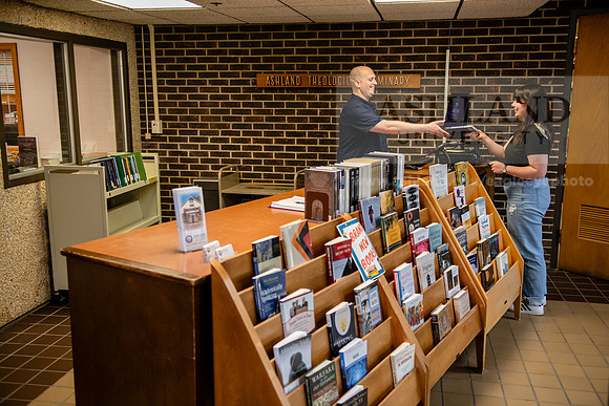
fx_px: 609
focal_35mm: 36
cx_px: 304
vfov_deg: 36.9
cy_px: 203
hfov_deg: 53.1
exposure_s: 1/160
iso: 1250
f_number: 3.2
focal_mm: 36
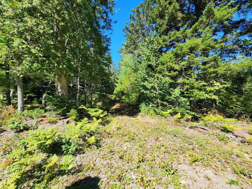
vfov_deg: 89.9
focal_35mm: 13
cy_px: 94
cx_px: 126
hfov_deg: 106.2
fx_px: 95
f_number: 2.2
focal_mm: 2.2
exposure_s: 1/873
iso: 50
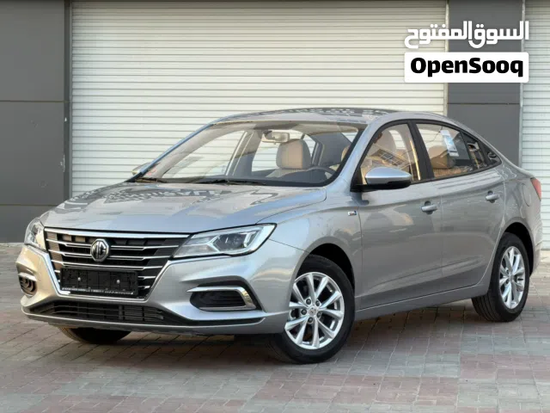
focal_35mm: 100
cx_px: 275
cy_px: 206
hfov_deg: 19.6
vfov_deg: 14.8
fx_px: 1589
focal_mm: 16.89
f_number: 2.8
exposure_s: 1/121
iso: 80
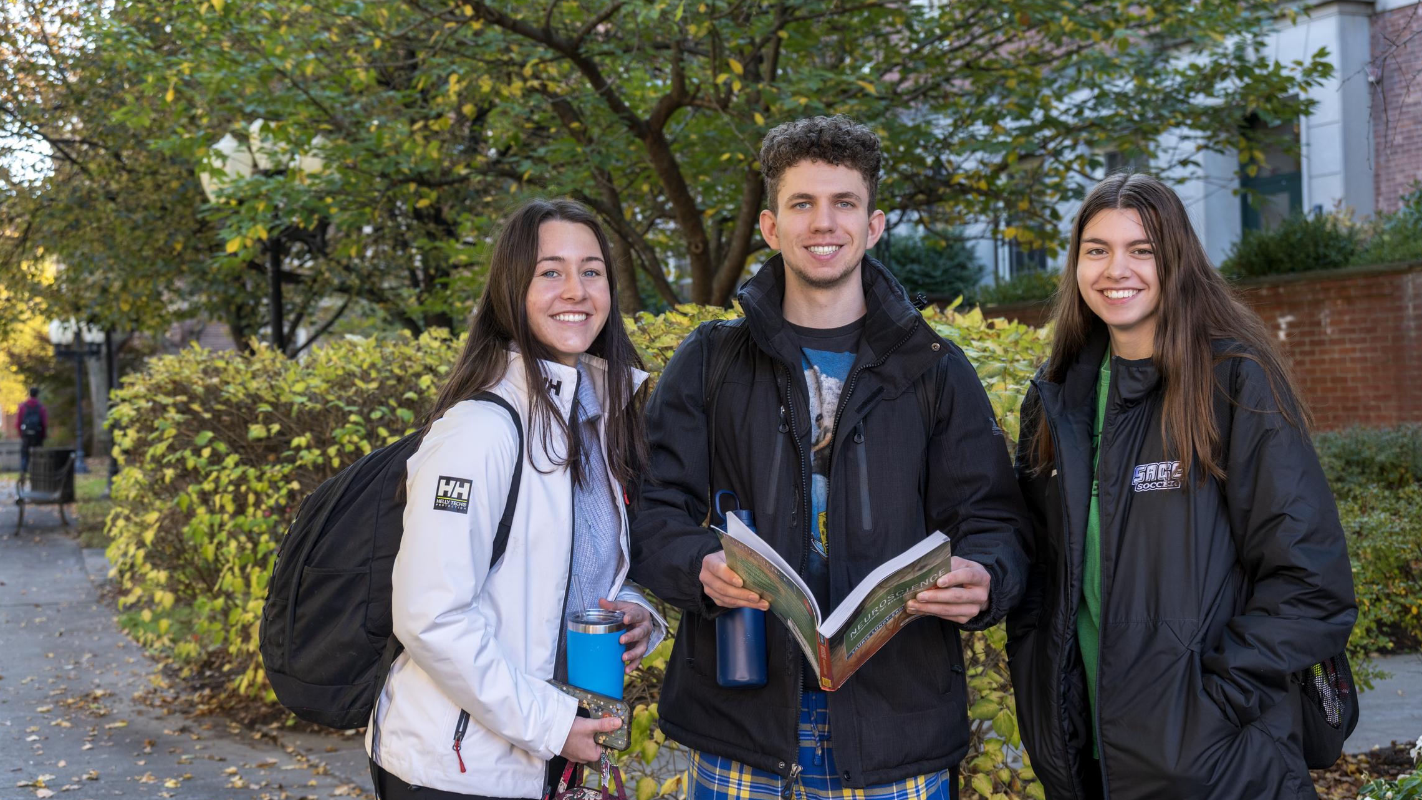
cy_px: 367
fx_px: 2036
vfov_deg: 22.2
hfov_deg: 38.5
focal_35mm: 54
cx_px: 693
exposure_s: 1/80
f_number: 5.6
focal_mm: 49
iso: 200
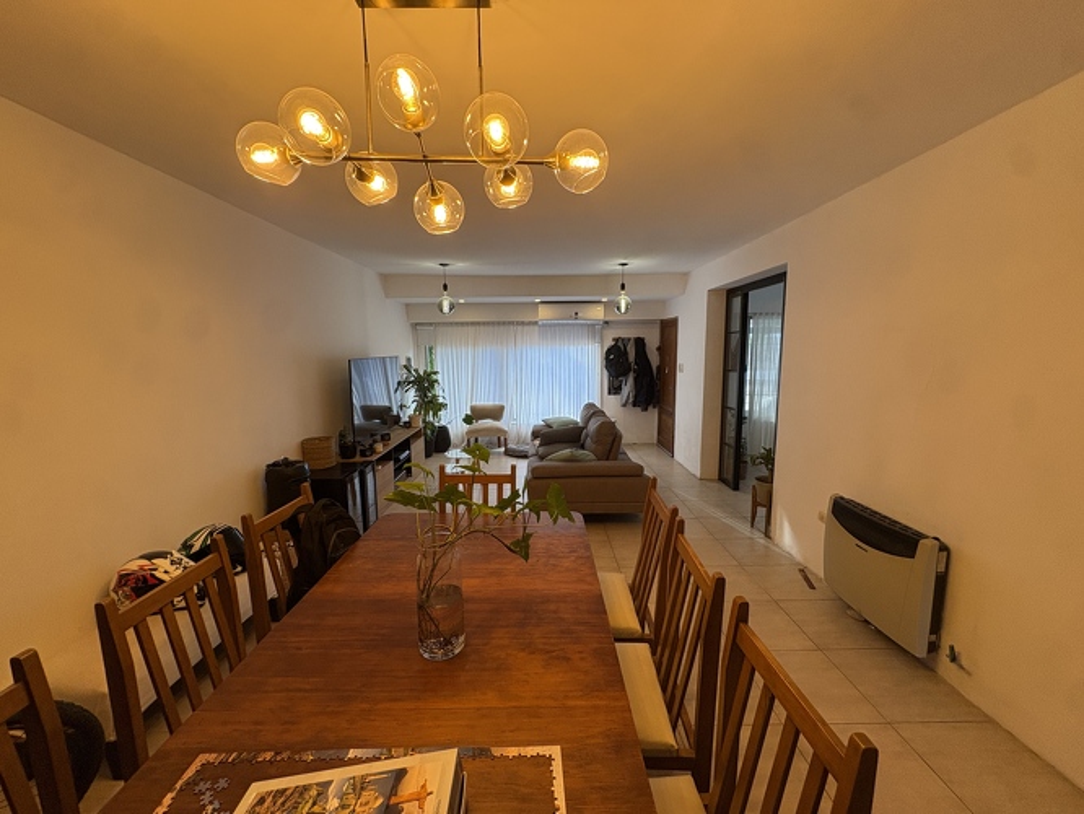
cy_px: 407
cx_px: 542
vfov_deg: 85.7
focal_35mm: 14
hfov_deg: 102.0
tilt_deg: -7.4
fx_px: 439
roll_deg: +0.7
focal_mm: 2.22
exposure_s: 1/100
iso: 250
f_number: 2.2
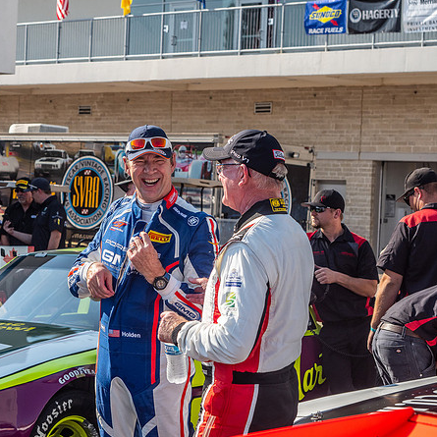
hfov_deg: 17.2
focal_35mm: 101
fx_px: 1443
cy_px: 232
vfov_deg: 17.2
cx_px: 164
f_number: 4.5
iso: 200
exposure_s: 1/1000
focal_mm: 40
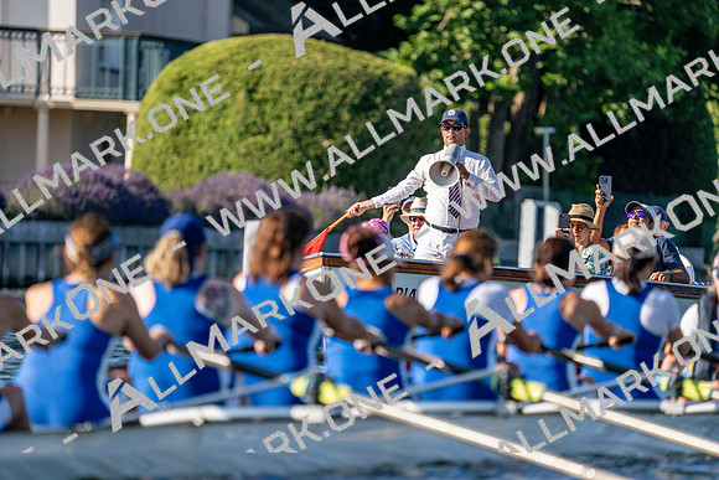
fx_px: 9329
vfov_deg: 2.9
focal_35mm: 467
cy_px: 240
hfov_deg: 4.4
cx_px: 360
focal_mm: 467
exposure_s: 1/1600
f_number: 6.3
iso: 400
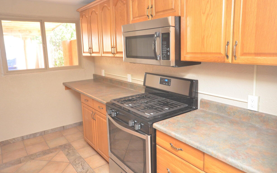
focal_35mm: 26
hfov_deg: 70.3
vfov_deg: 47.5
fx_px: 196
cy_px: 80
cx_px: 129
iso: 800
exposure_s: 1/60
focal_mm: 14
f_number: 4.8
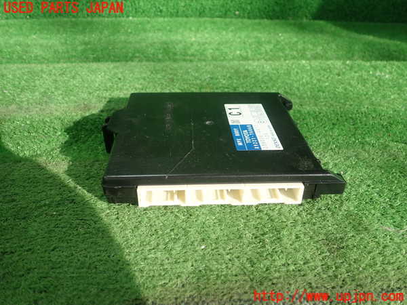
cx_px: 204
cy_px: 152
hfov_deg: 60.0
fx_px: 353
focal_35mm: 30
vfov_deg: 46.8
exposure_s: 1/160
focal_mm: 5.5
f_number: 2.3
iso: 100
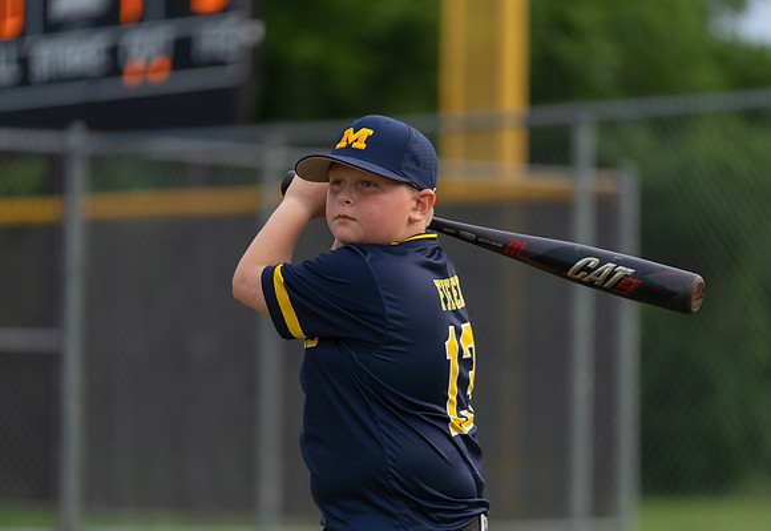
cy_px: 277
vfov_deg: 7.7
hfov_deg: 11.1
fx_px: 3956
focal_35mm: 183
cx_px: 358
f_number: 2.8
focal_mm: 165
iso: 160
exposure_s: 1/320
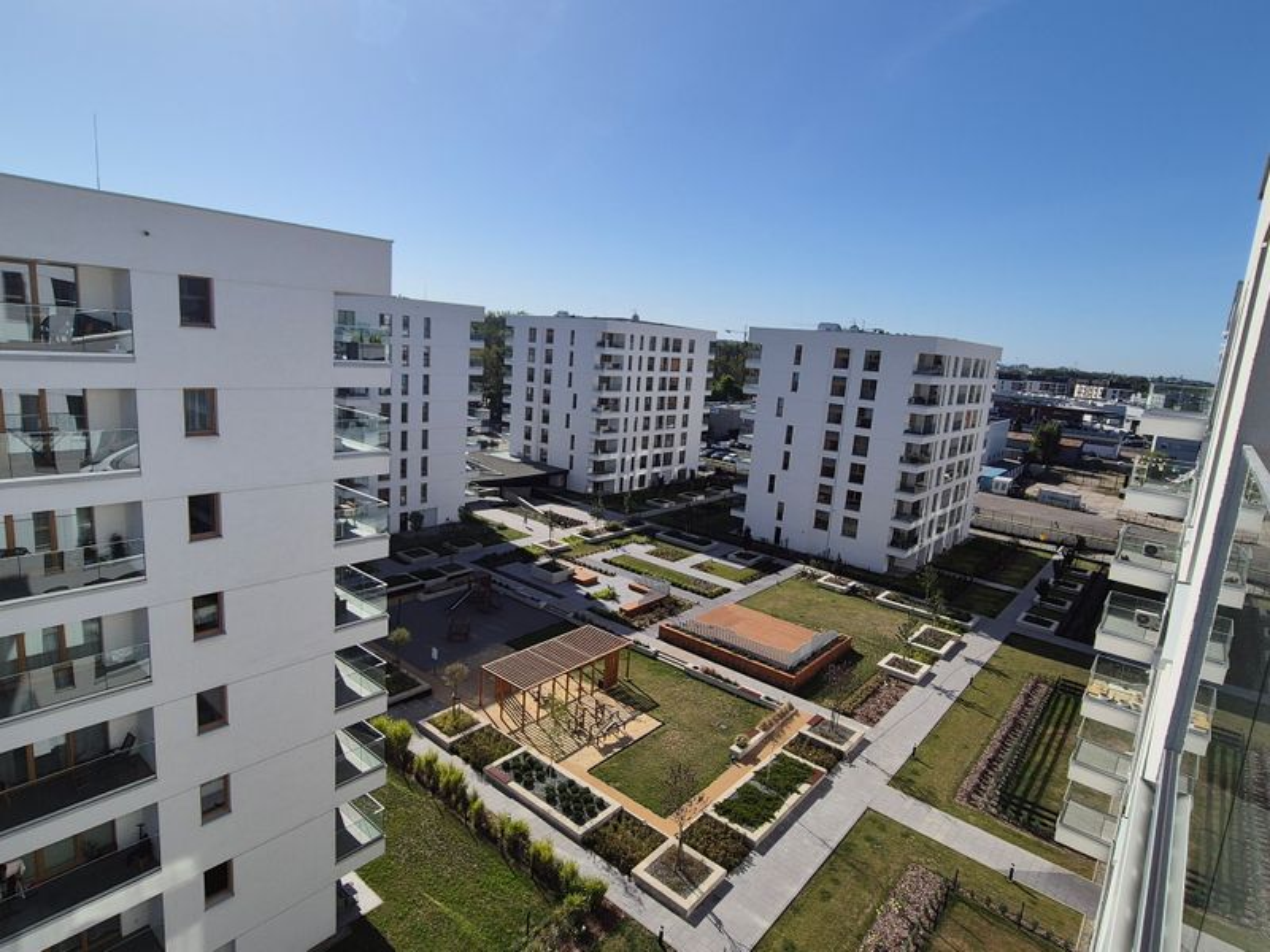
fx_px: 477
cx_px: 635
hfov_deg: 106.2
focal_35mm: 13
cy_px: 476
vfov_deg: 89.9
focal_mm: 2.2
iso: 50
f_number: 2.2
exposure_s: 1/3592
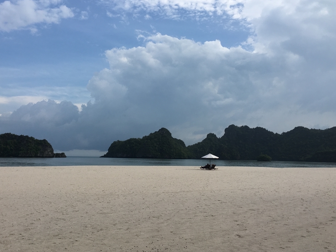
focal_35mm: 34
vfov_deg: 41.8
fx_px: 330
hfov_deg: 53.9
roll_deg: -1.6
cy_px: 121
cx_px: 155
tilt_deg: +6.5
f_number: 2.2
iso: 25
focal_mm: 4.15
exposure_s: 1/1538
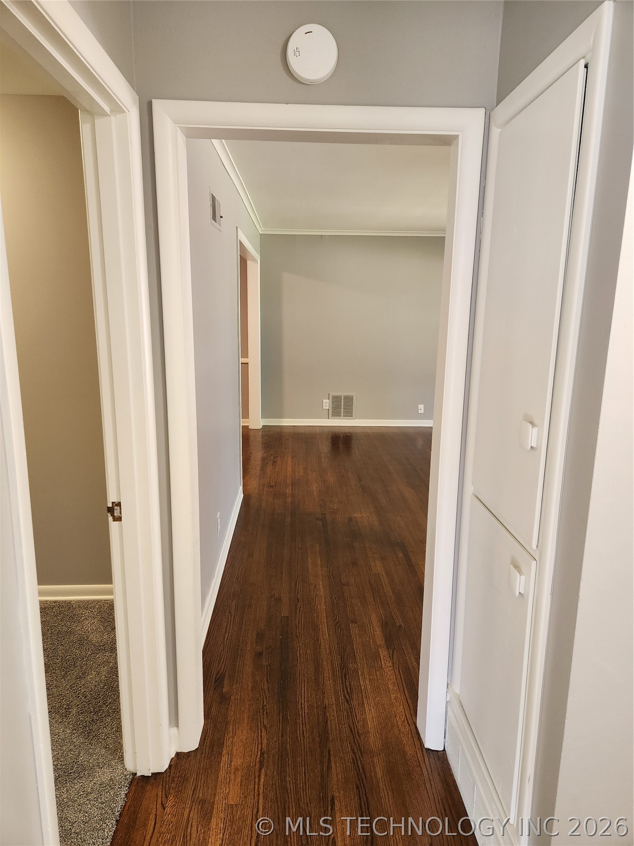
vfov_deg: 73.9
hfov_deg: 58.9
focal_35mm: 23
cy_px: 423
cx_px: 317
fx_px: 562
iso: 400
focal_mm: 5.4
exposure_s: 1/120
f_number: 1.8
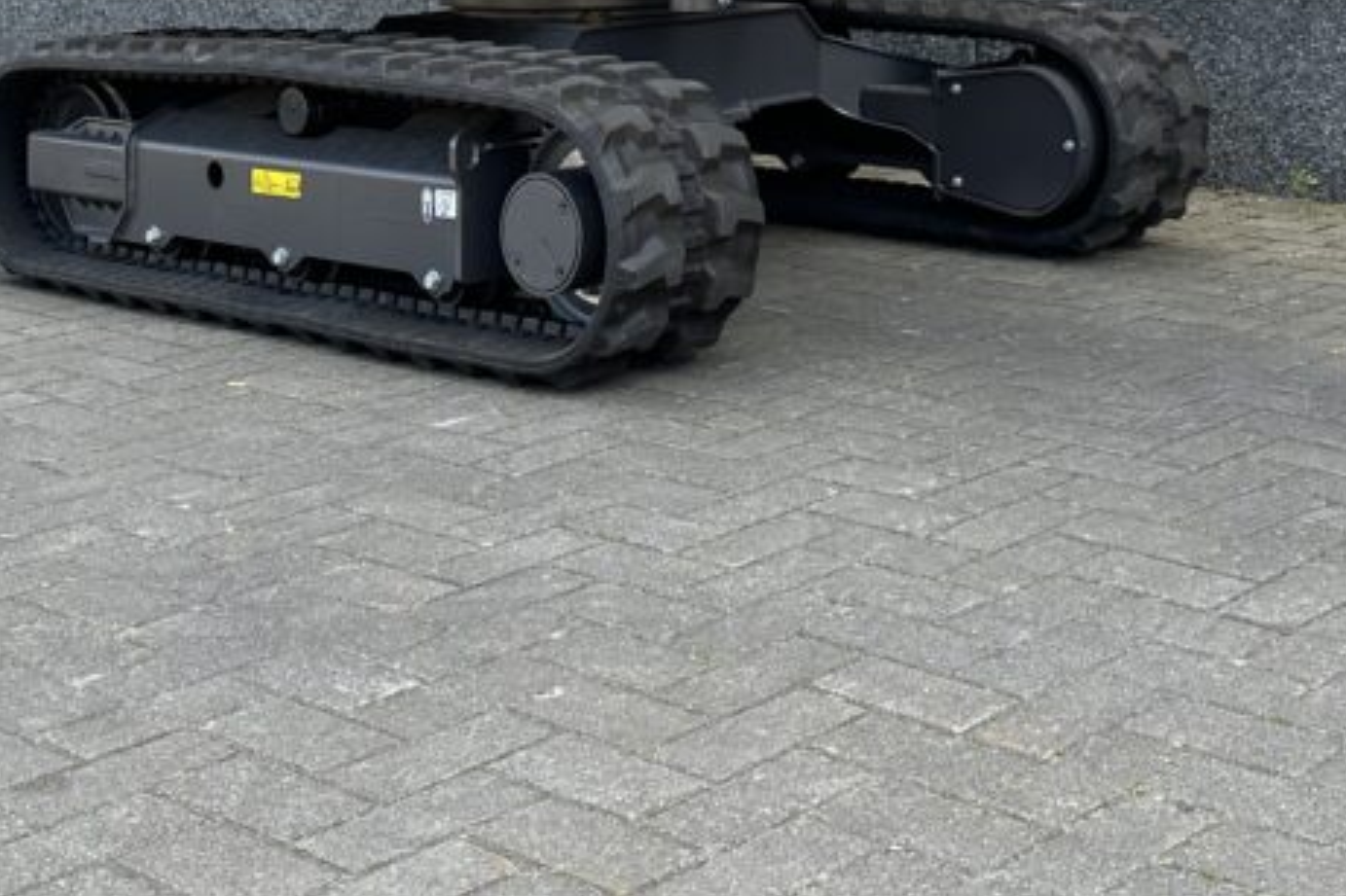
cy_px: -260
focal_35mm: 65
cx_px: 1042
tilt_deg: +0.7
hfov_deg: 30.3
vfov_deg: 19.3
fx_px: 2429
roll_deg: -0.3
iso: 80
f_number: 1.78
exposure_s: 1/543
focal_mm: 6.86
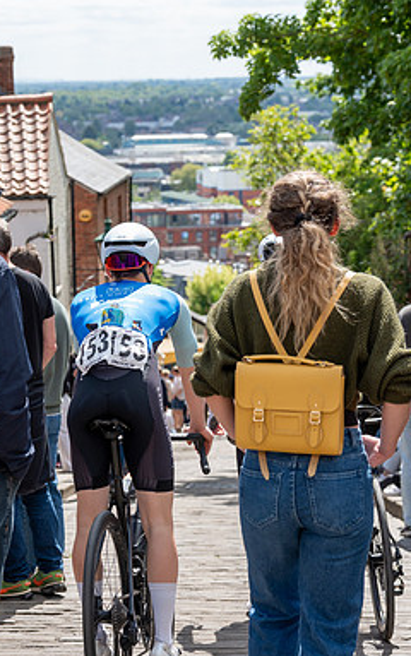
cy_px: 328
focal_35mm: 108
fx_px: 1932
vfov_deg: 19.3
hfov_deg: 12.1
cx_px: 101
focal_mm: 70
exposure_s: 1/1000
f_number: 5.6
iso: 500
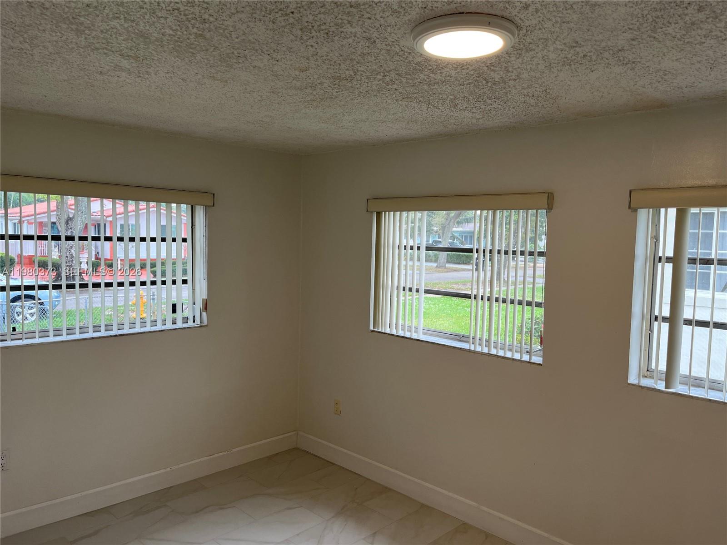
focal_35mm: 26
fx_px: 546
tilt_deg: -3.0
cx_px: 364
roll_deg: -0.6
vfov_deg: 53.1
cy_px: 272
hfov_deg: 67.3
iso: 50
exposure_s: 1/120
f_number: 1.6
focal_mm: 5.1
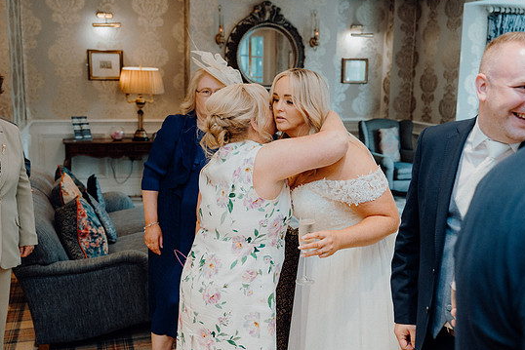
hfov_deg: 47.4
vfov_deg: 32.6
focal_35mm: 41
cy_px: 174
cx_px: 282
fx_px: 598
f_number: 3.5
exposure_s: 1/160
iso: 2000
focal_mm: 38
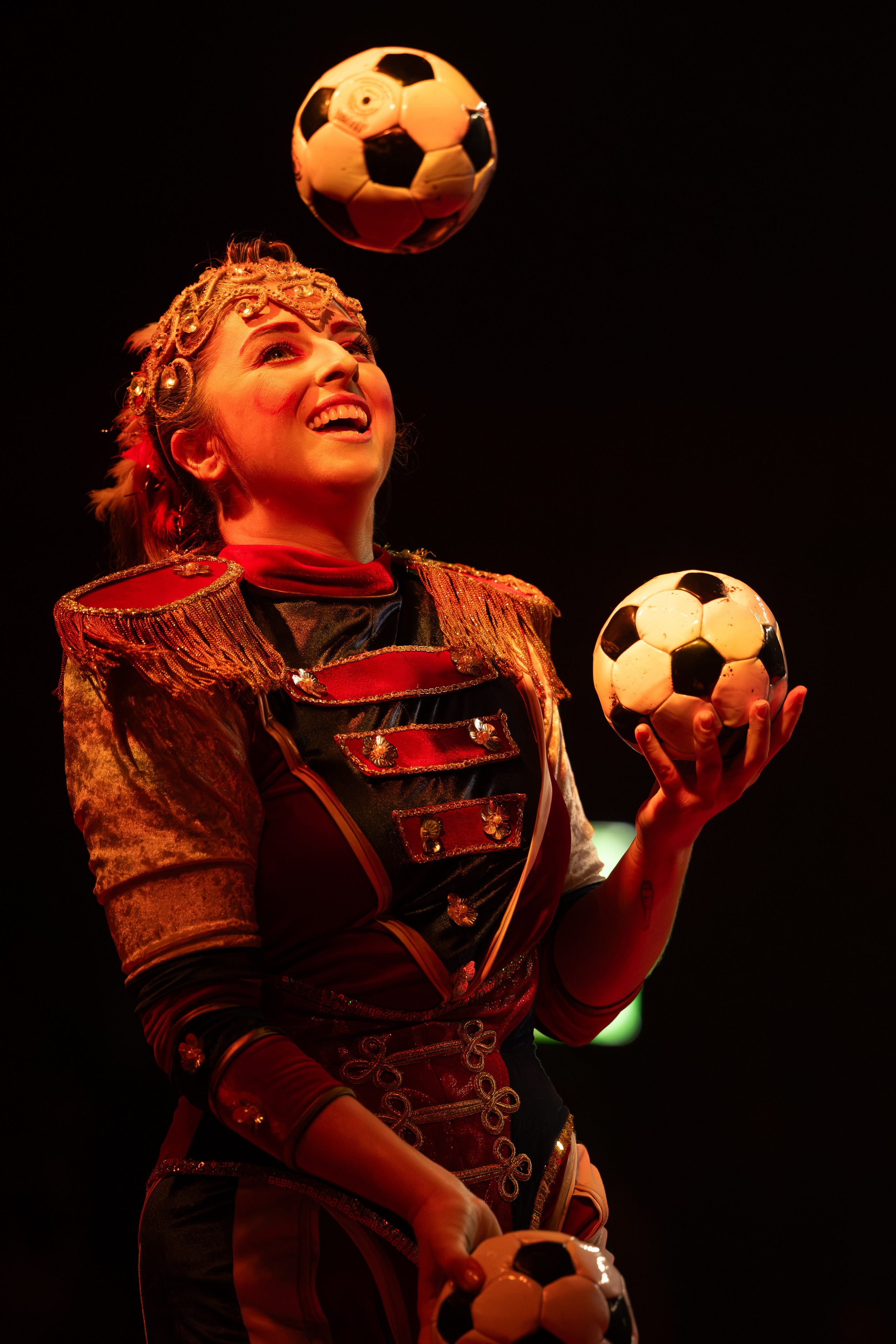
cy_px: 672
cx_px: 586
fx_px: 7279
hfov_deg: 7.0
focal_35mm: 195
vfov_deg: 10.5
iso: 4000
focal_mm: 130
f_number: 2.8
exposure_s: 1/2500
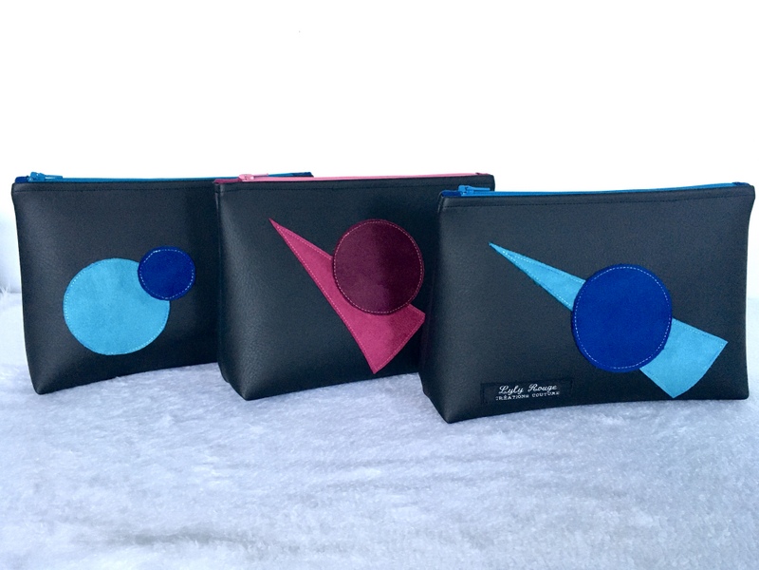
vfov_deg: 48.2
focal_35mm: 29
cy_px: 285
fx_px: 636
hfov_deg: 61.7
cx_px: 380
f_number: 2.2
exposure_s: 1/17
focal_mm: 4.15
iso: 200
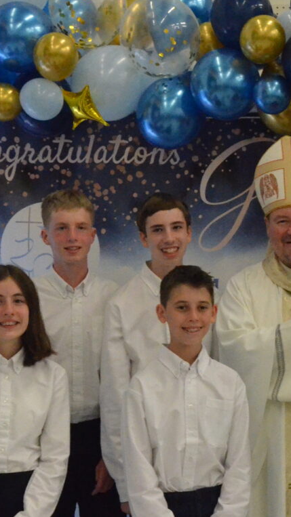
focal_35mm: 88
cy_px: 393
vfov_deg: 23.8
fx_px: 1213
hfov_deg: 13.3
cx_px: 341
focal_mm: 21
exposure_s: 1/125
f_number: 5.6
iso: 5000
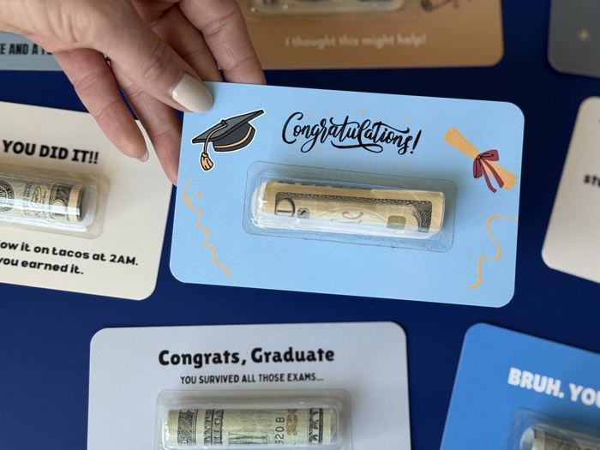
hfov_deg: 39.7
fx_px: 832
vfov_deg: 30.3
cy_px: 225
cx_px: 300
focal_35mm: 48
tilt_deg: -79.1
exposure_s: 1/154
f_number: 1.78
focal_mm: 6.76
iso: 64
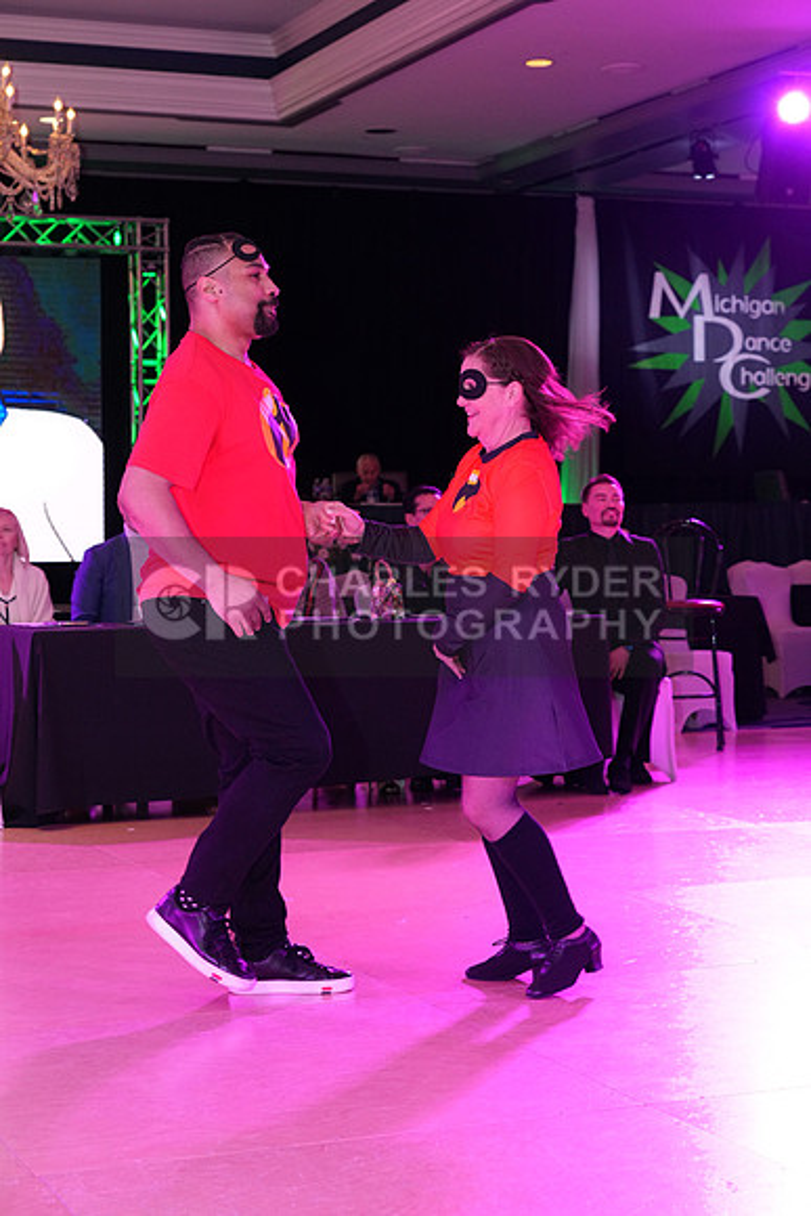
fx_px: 2195
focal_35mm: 65
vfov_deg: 31.0
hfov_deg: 20.9
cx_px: 406
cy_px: 608
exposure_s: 1/250
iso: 2500
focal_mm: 65
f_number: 5.6
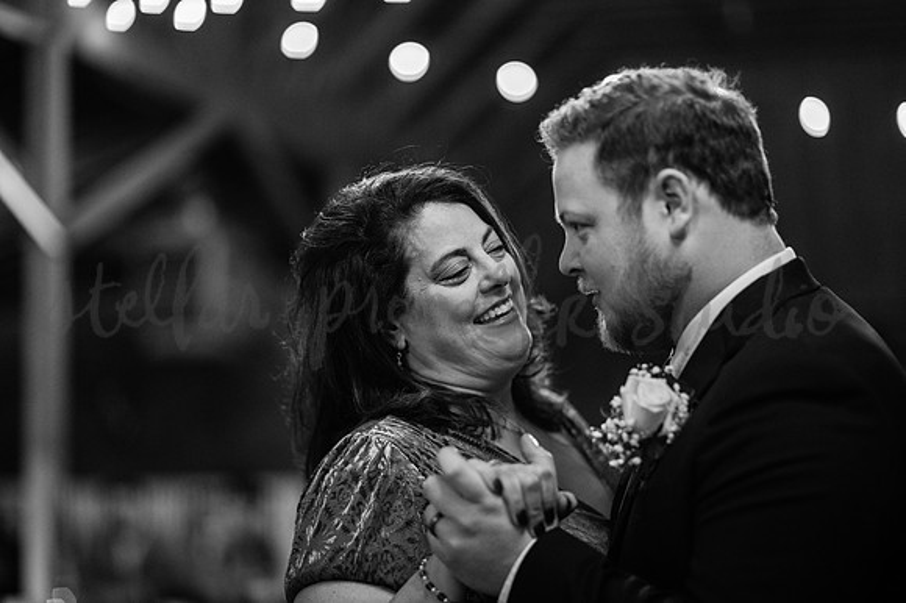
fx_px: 2138
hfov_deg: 23.9
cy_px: 302
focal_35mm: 85
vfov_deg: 16.1
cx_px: 453
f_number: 1.4
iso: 2500
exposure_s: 1/250
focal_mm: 85
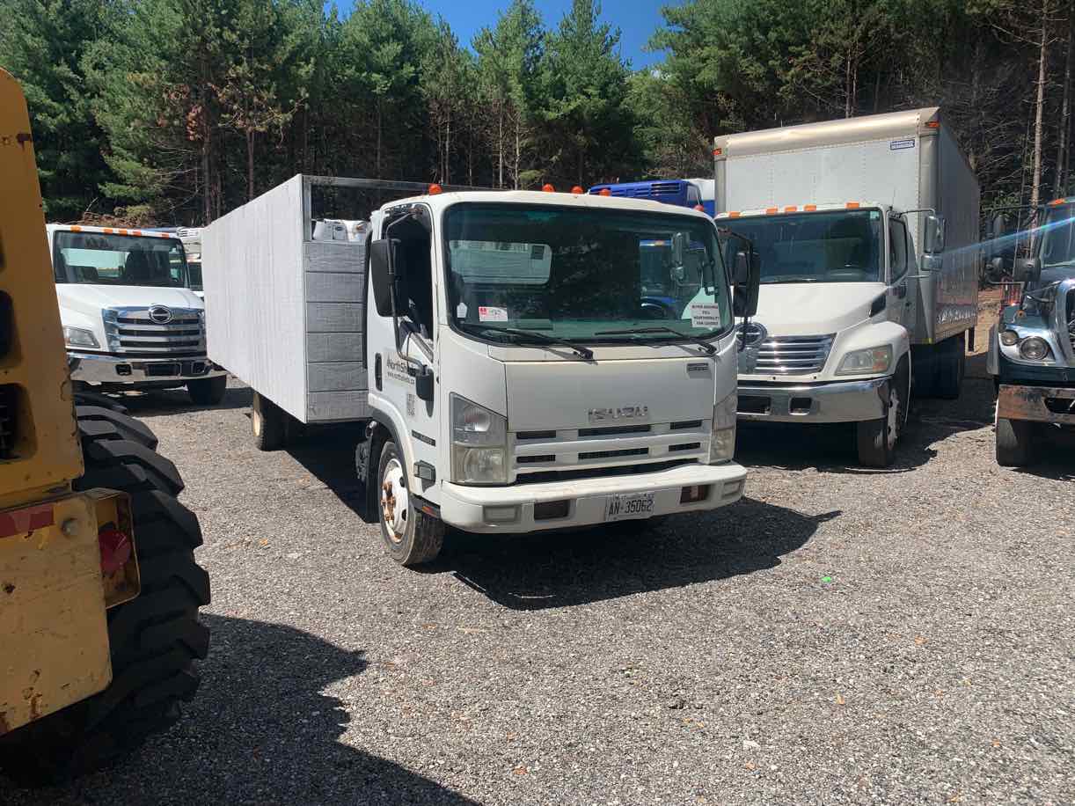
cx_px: 538
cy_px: 403
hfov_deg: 67.3
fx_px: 807
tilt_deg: -6.6
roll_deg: -0.4
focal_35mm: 26
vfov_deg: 53.0
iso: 25
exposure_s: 1/2611
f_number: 1.8
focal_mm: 4.25
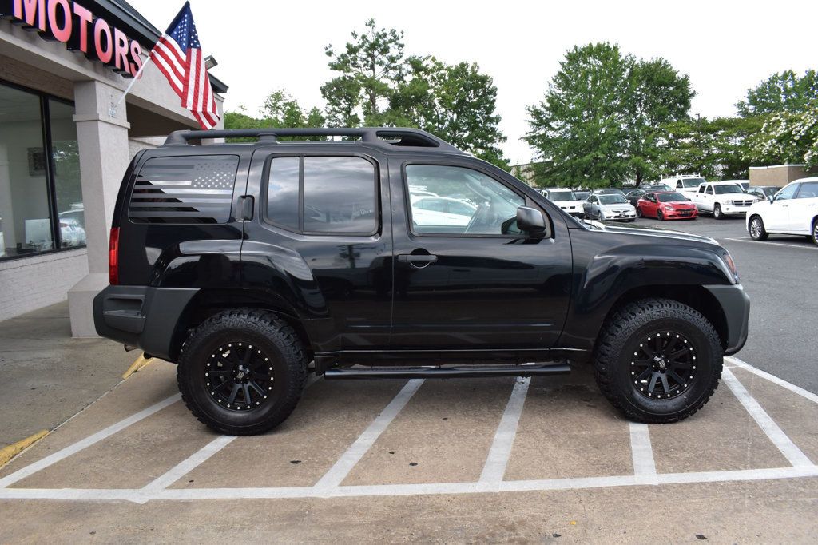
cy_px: 272
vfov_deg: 47.9
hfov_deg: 67.4
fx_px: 613
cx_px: 409
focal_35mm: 27
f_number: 9
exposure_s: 1/160
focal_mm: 18
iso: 400
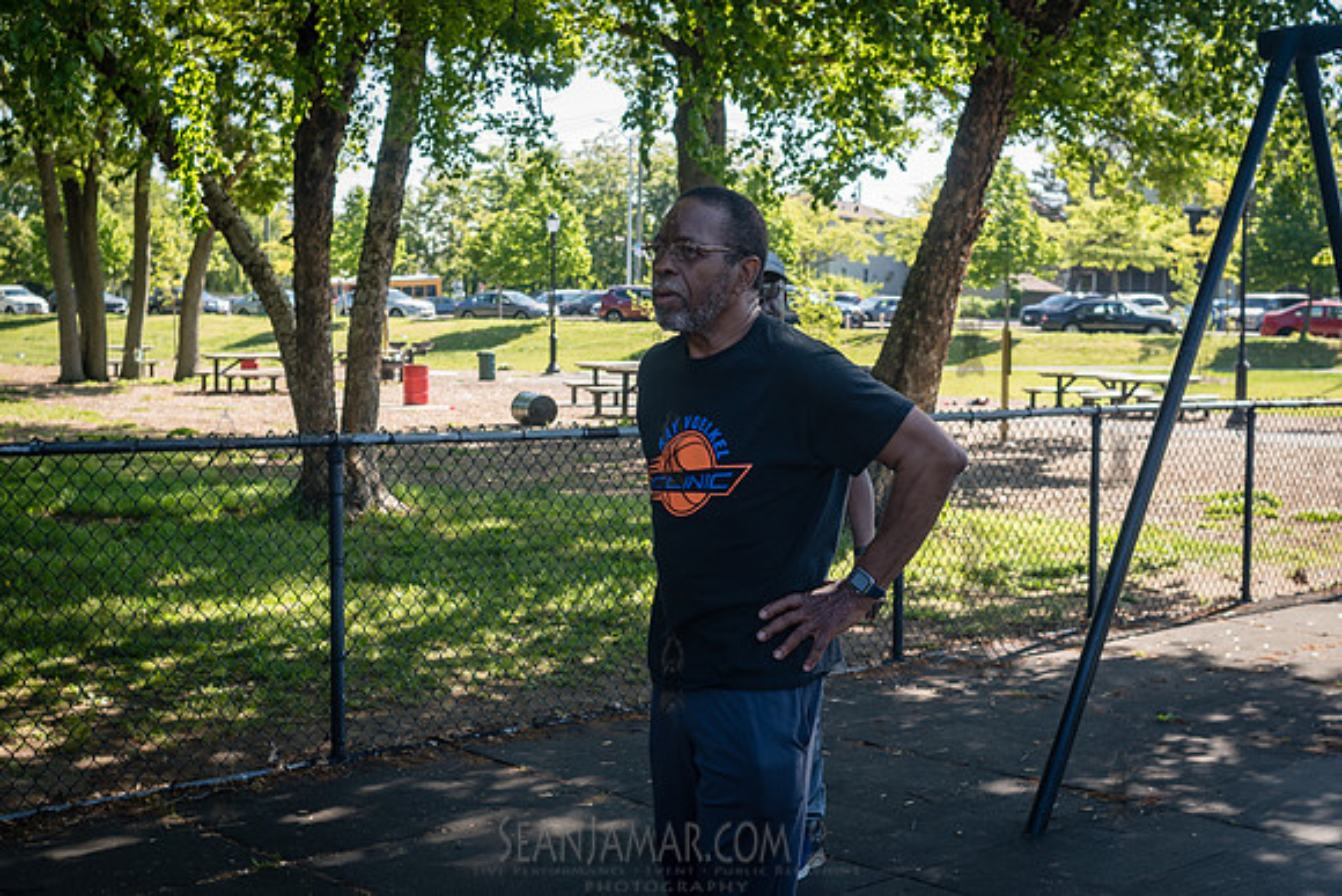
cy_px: 482
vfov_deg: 28.0
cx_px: 655
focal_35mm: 48
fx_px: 1793
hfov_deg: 41.0
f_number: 4.5
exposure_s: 1/400
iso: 200
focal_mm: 35
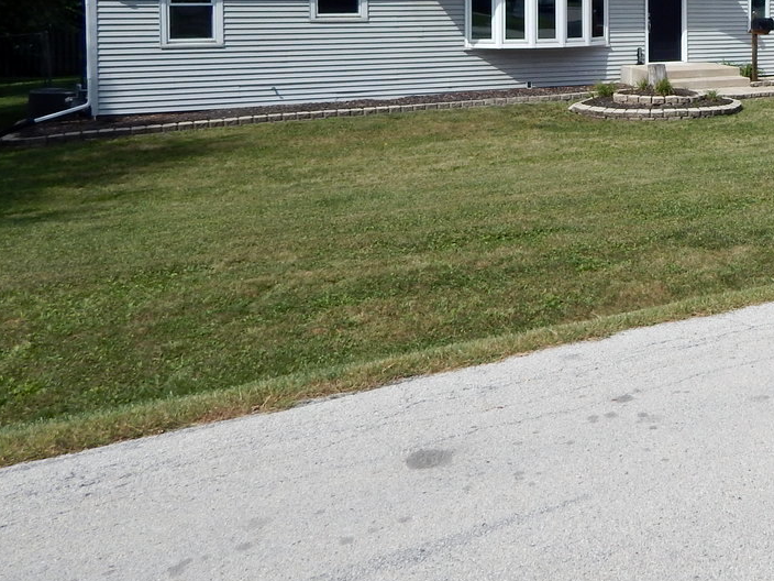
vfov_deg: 30.4
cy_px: 29
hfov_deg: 37.7
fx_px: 1006
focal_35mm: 45
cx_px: 769
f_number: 6
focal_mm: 4
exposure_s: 1/640
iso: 125
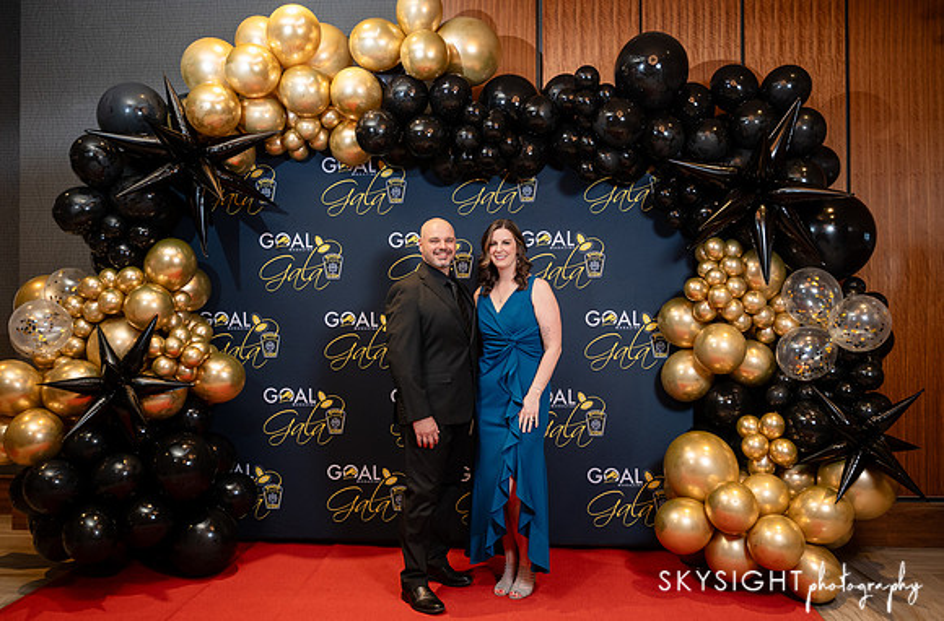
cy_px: 291
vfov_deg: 42.7
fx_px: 794
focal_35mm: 30
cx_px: 471
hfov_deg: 61.4
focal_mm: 28
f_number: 2.8
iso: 1000
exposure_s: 1/160
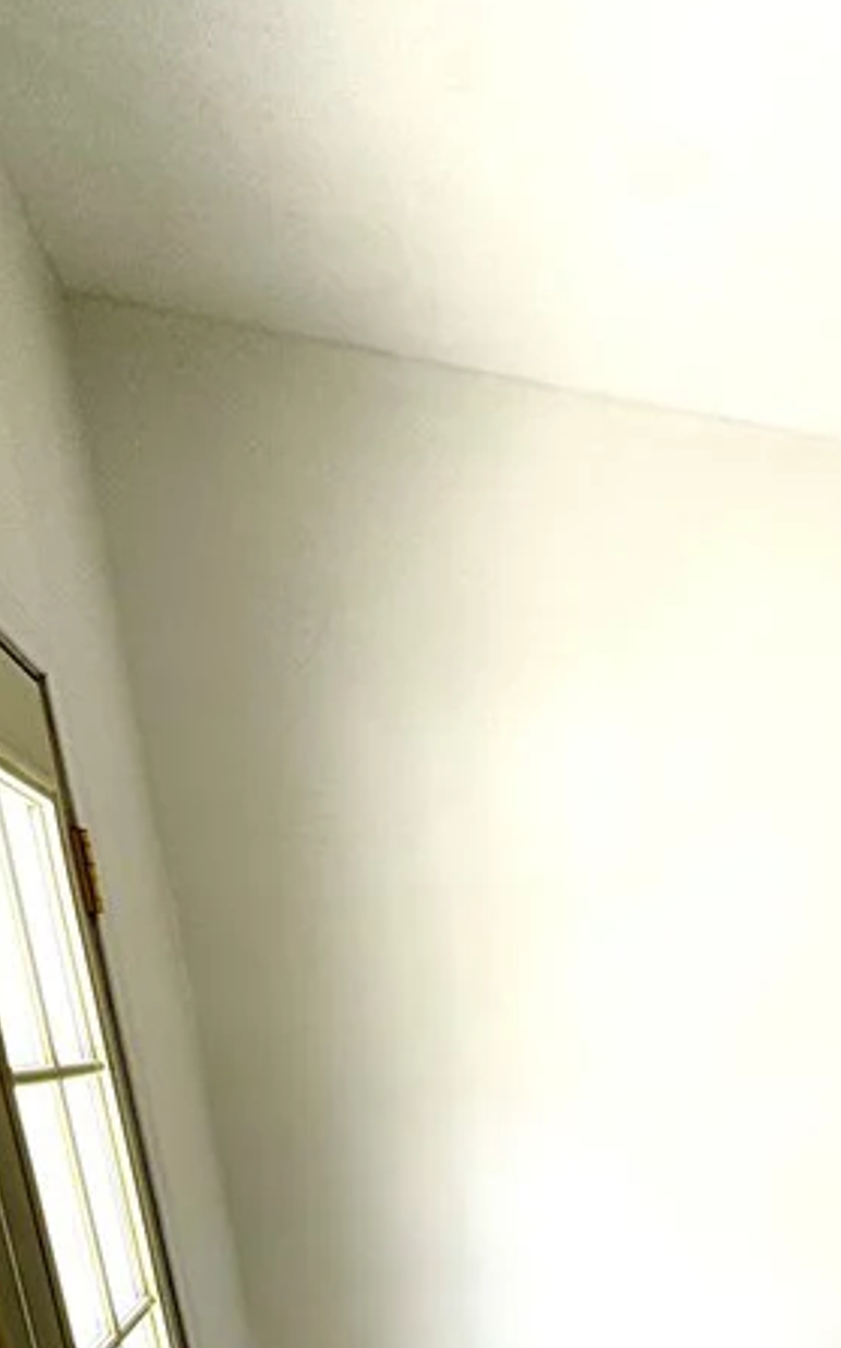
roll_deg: -0.3
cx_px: 916
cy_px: 1475
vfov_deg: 44.0
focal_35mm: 34
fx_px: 1248
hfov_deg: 32.8
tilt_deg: -20.2
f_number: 2.2
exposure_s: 1/99
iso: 40
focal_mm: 2.22
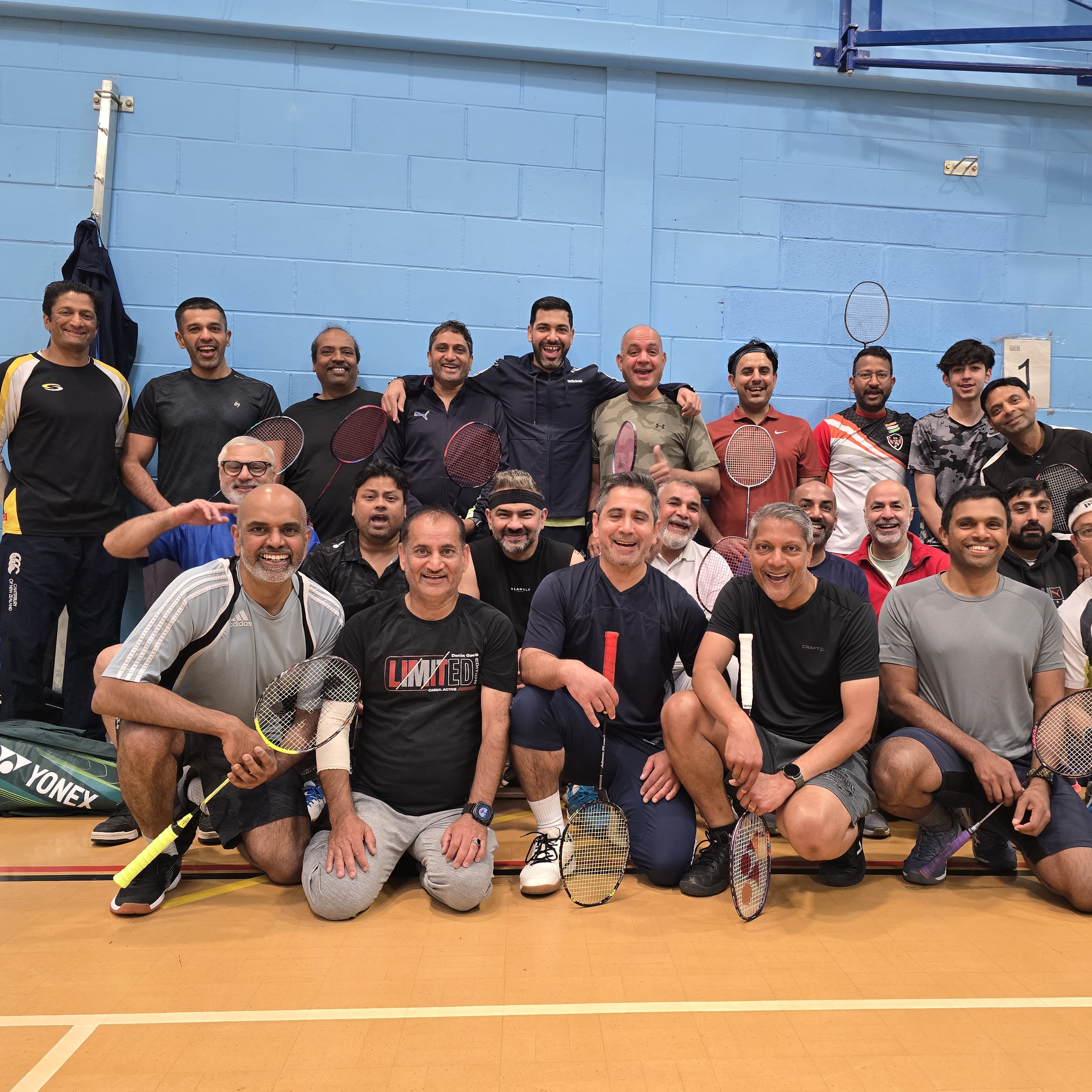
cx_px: 632
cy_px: 561
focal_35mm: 28
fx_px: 999
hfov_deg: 57.0
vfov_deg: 57.3
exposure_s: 1/100
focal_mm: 6.3
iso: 400
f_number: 1.7
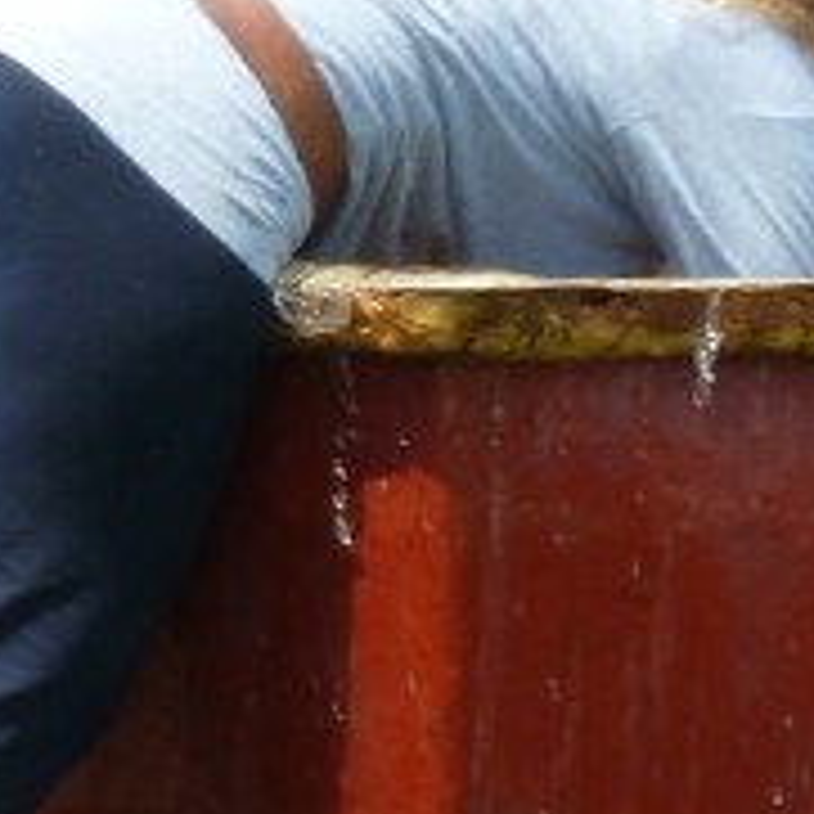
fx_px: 20964
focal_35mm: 788
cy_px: 814
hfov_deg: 2.2
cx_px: -756
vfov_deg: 2.2
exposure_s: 1/160
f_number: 4.5
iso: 80
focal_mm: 25.9
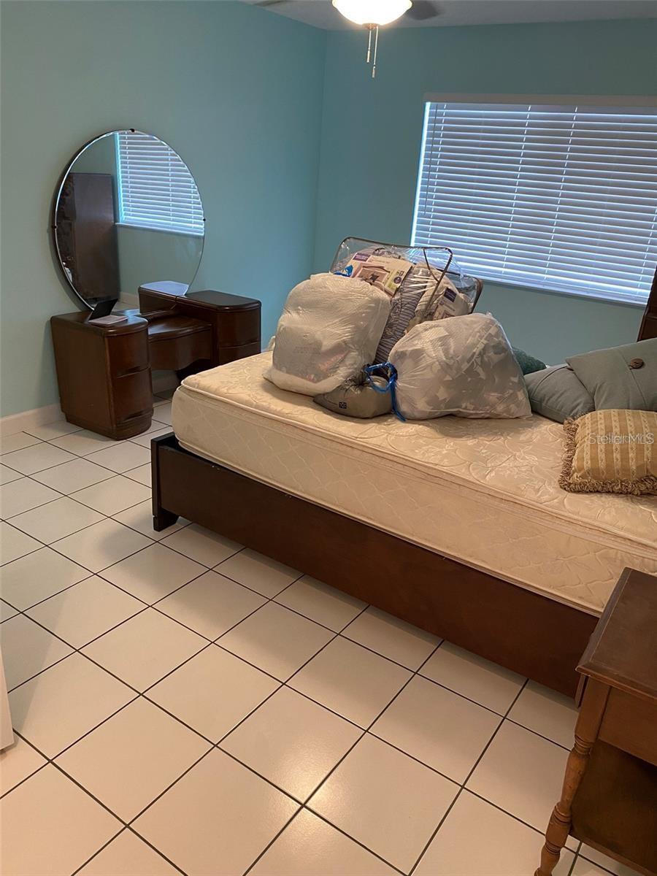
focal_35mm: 26
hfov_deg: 53.1
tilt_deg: -21.3
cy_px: 438
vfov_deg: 67.3
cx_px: 328
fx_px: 658
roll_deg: -5.5
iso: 160
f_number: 1.8
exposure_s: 1/60
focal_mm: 4.25
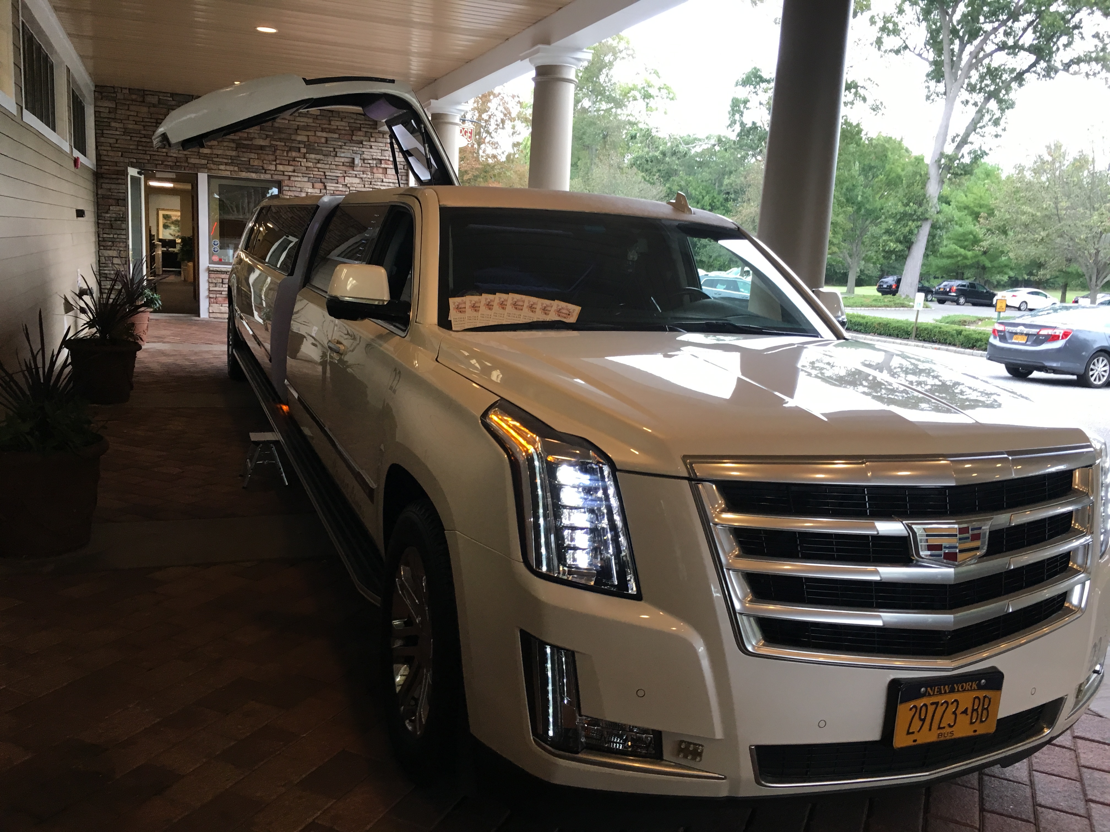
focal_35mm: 29
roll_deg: -3.1
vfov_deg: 48.2
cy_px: 416
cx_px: 555
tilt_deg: -9.1
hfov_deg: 61.7
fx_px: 930
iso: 40
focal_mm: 4.15
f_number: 2.2
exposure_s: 1/30
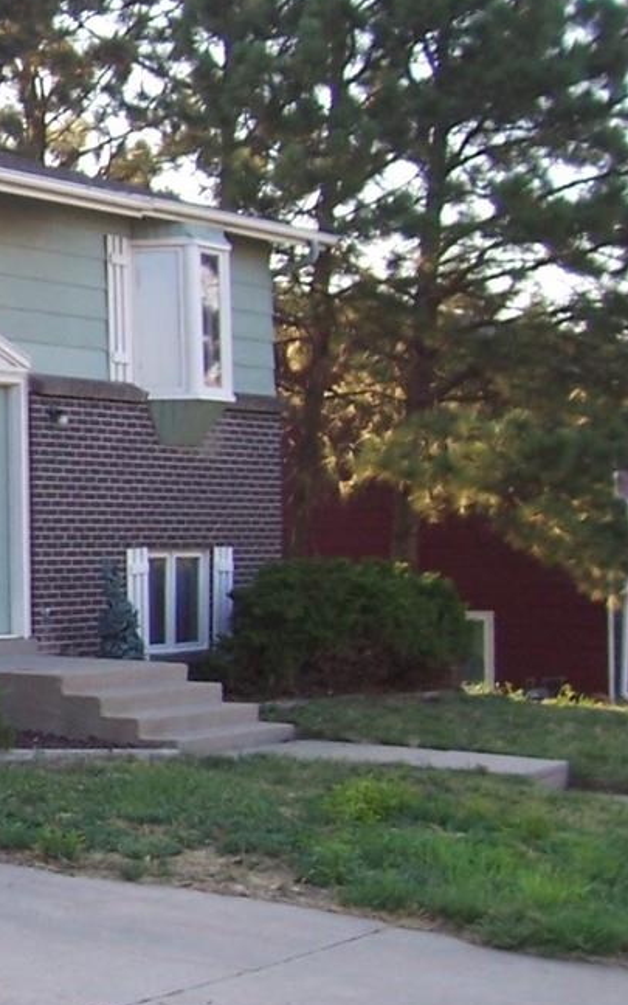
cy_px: 543
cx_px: -560
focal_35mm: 89
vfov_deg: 23.3
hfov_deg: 13.0
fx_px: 2437
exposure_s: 1/180
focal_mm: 5.6
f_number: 2.7
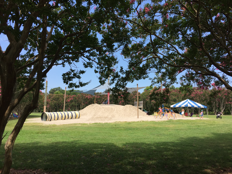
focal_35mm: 29
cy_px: 87
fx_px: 194
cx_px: 116
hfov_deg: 61.7
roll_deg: -1.8
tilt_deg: +6.1
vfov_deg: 48.2
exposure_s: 1/1276
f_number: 2.2
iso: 32
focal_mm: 4.15
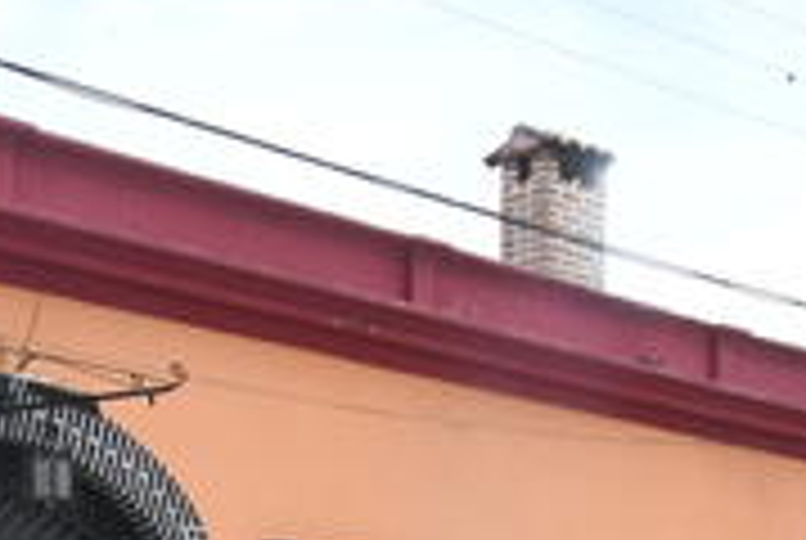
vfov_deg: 14.2
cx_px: -90
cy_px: 729
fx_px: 2063
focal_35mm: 92
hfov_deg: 21.0
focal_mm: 22
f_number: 16
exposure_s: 1/250
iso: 800
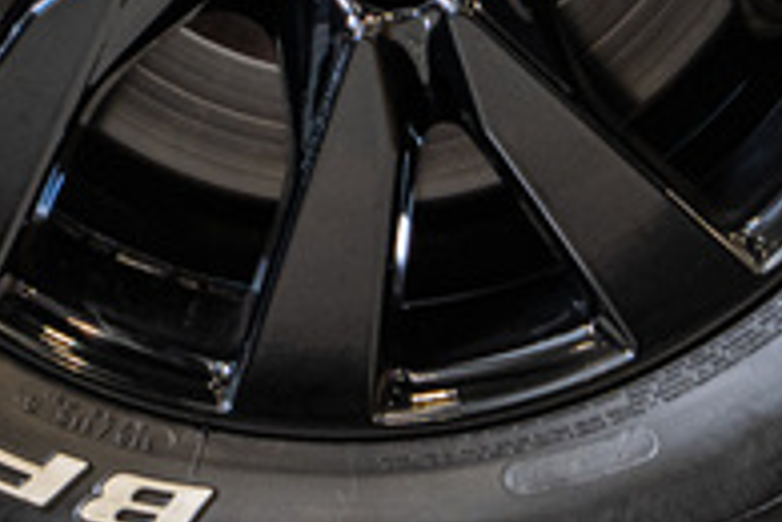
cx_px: 375
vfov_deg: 3.5
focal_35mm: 394
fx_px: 8558
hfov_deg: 5.2
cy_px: -165
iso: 640
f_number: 2.8
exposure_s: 1/200
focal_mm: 75
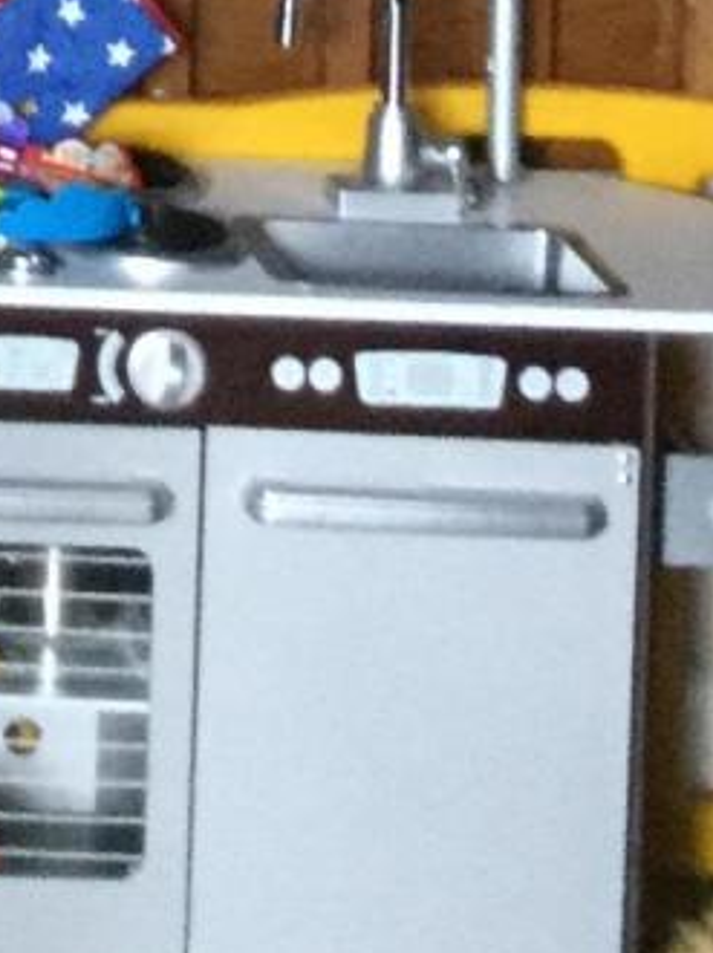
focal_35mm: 188
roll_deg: +0.1
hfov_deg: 7.5
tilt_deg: +0.0
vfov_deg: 9.6
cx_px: -765
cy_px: -1158
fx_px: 5170
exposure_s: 1/30
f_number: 2.4
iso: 125
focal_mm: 3.3
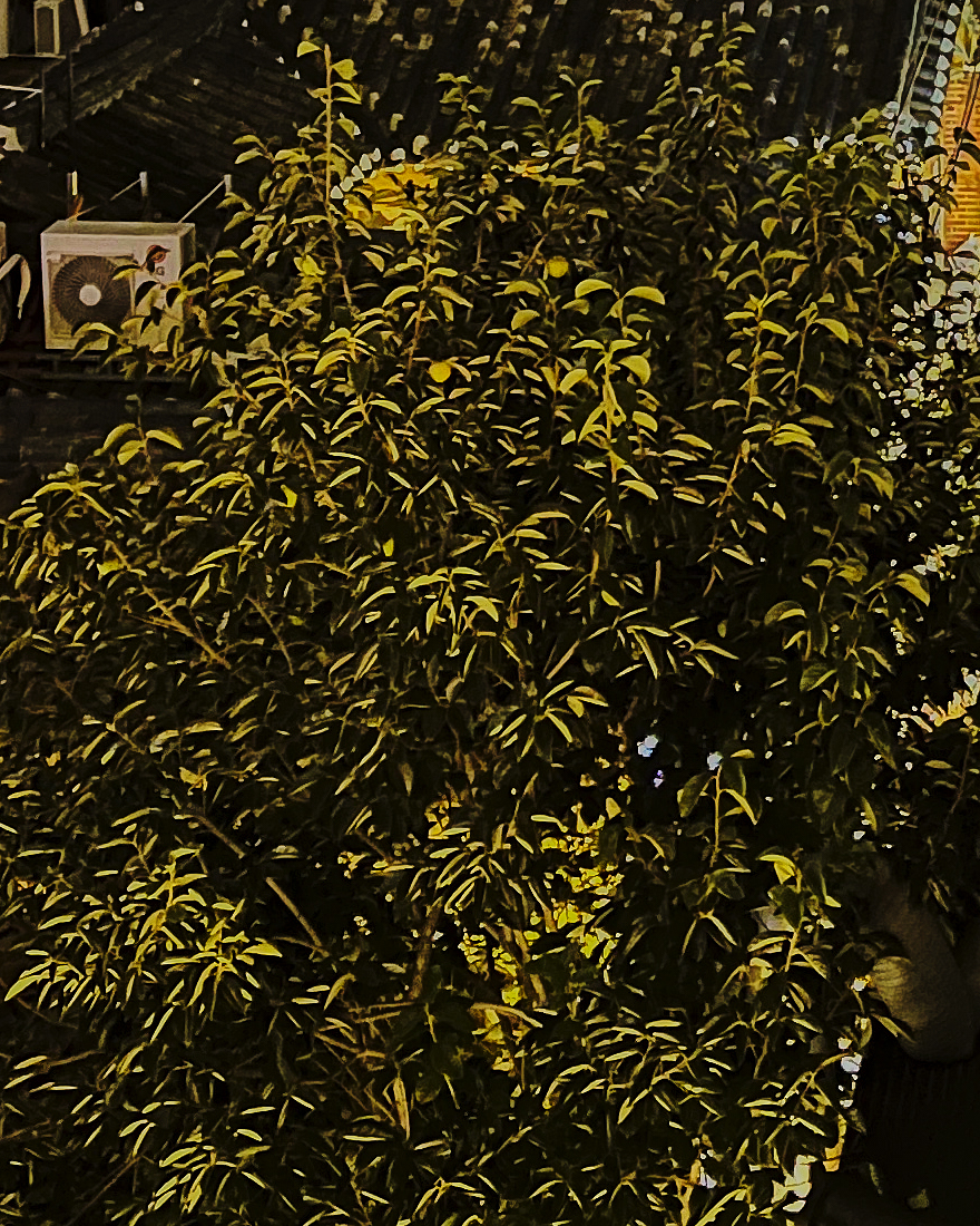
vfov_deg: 19.6
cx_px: 1107
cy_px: -183
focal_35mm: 93
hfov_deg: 16.0
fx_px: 3372
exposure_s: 1/15
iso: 640
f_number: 1.5
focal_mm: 5.7
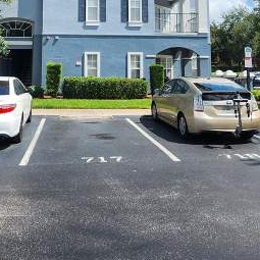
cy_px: 30
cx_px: 104
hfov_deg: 45.8
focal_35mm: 36
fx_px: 306
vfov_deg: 42.5
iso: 50
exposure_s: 1/1904
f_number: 2.2
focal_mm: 2.2
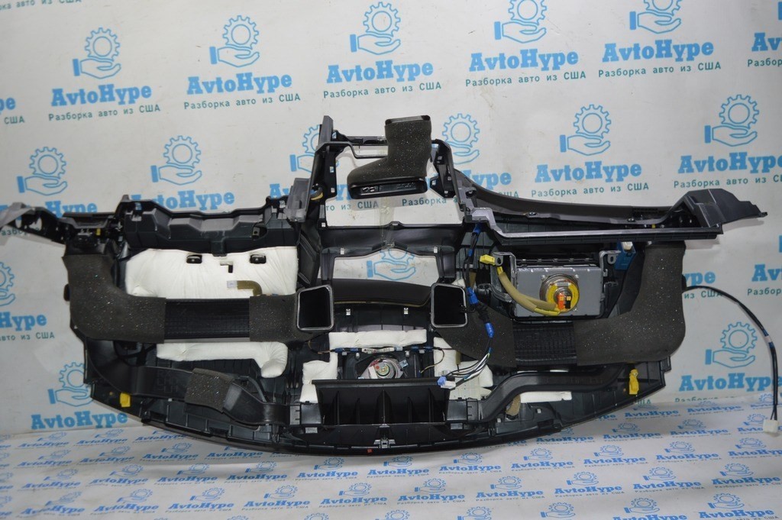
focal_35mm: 33
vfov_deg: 39.9
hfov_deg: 57.3
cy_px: 260
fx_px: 716
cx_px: 391
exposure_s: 1/80
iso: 400
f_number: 4
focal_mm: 22
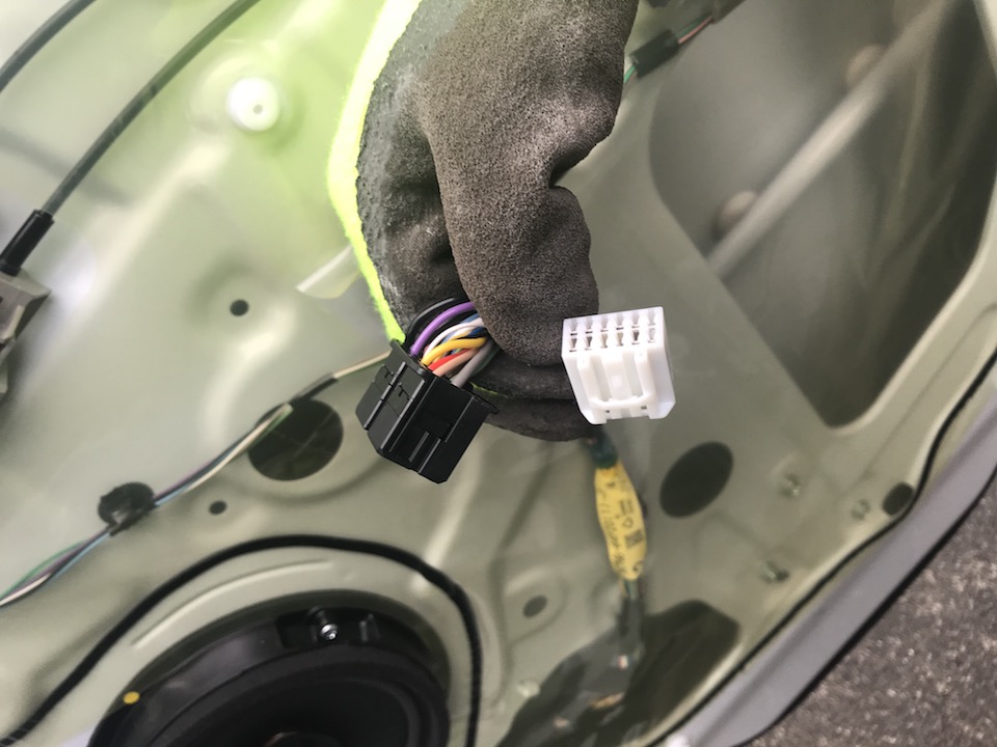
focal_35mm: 28
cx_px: 498
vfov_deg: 49.7
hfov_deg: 63.4
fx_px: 806
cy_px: 374
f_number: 1.8
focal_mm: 3.99
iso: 25
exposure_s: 1/120
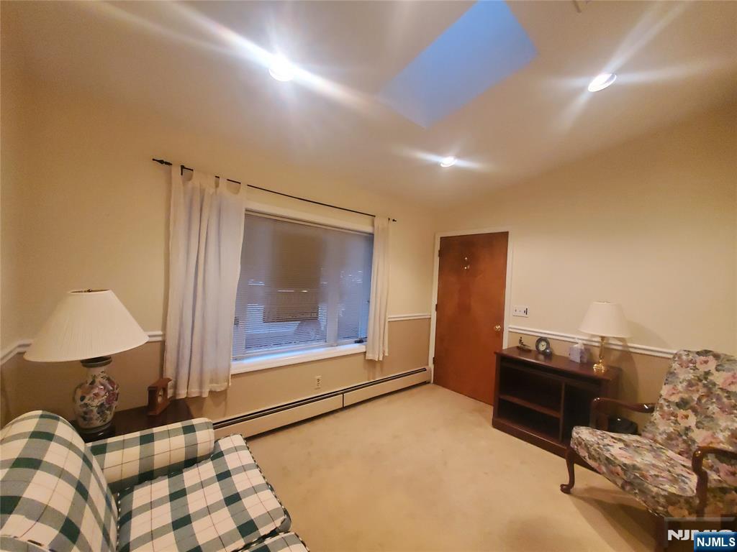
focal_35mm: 13
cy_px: 276
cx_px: 368
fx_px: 277
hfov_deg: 106.2
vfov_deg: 89.9
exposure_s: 1/30
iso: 640
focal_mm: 1.8
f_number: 2.2
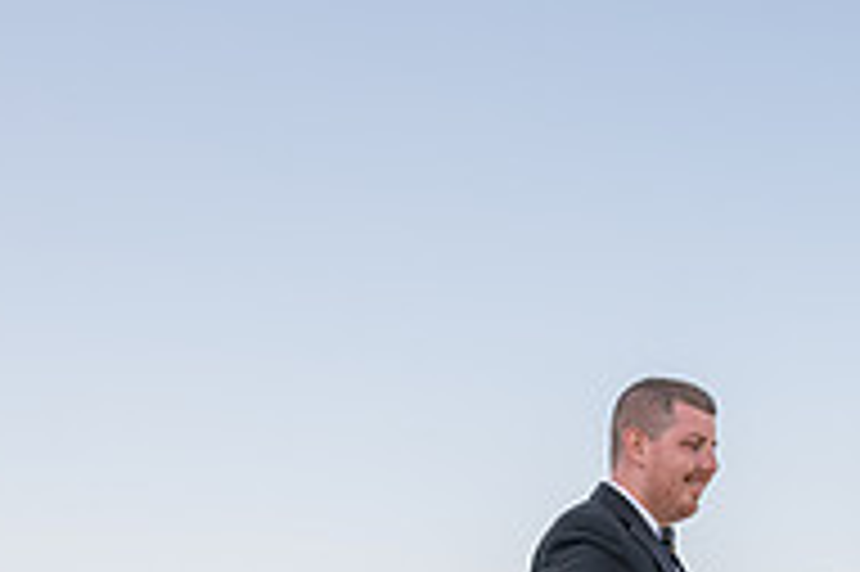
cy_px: 849
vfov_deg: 16.9
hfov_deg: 25.9
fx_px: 1742
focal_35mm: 73
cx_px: 914
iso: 200
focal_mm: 24
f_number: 9
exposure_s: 1/200
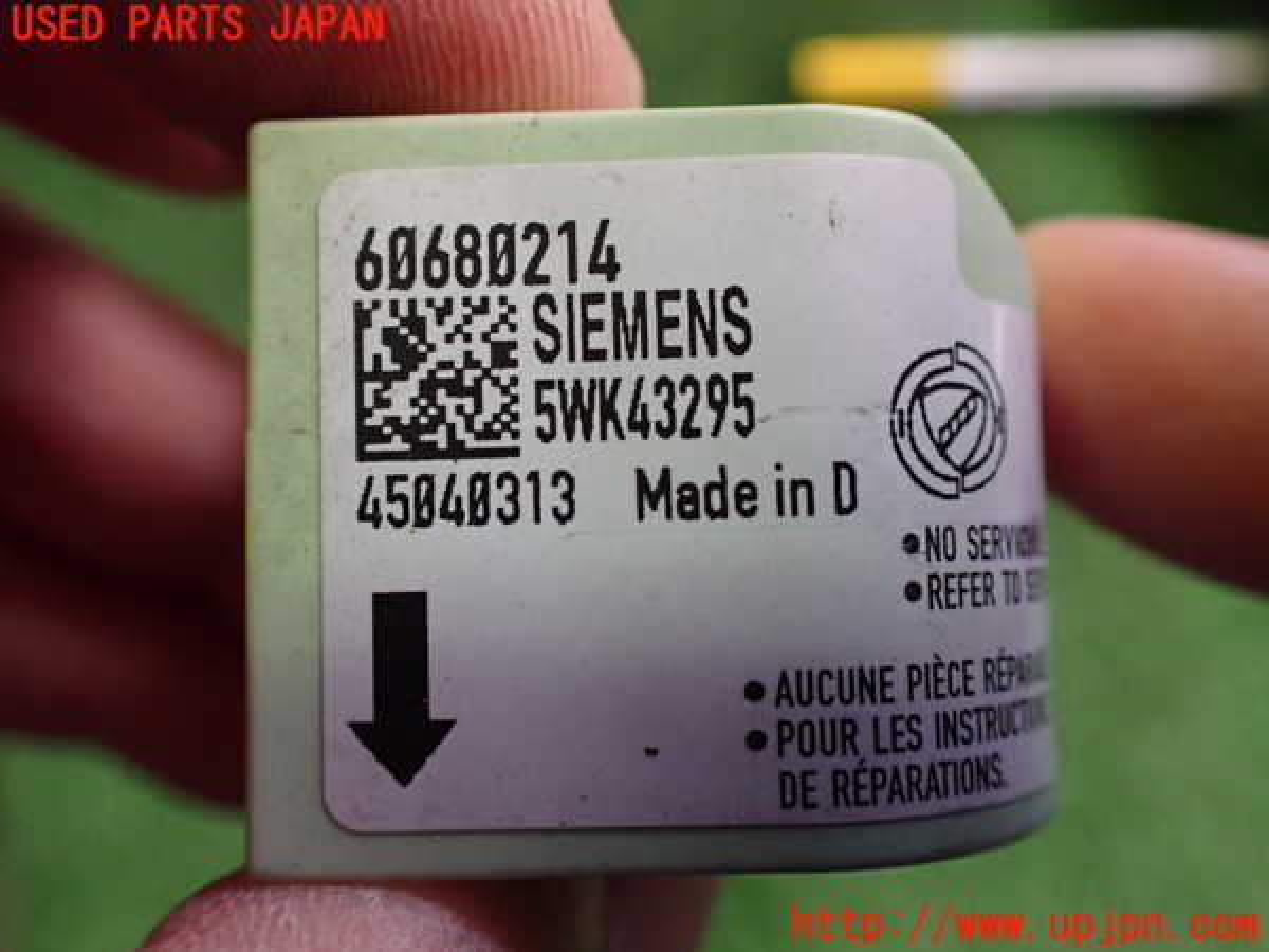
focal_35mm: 30
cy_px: 476
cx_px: 634
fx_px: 1100
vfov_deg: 46.8
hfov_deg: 60.0
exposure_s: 1/125
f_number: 2.3
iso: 640
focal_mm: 5.4
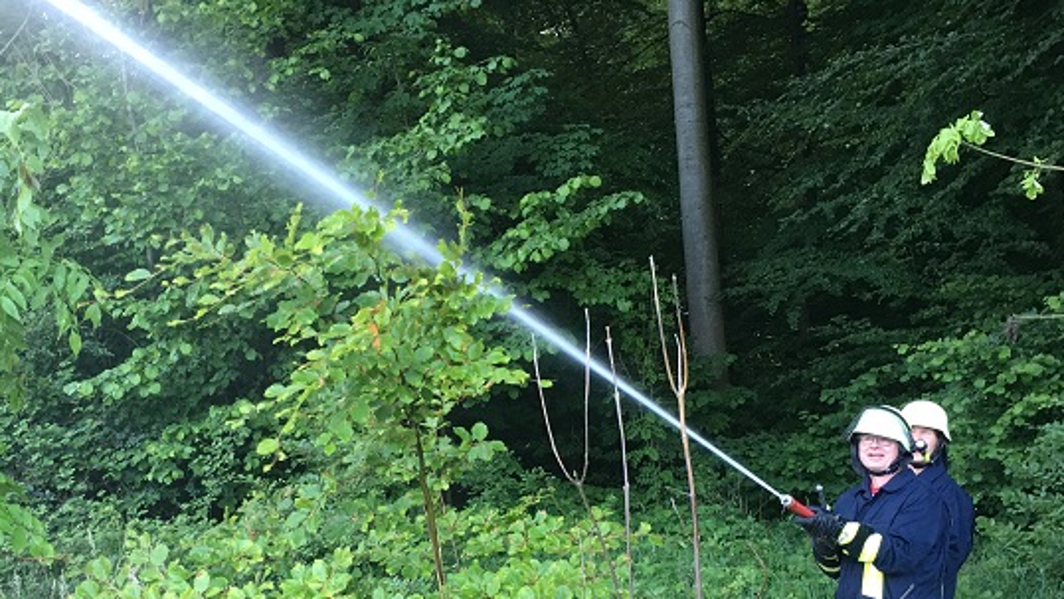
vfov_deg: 25.2
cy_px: 427
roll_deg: +2.8
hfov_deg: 43.6
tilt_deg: +0.6
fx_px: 1326
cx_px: 475
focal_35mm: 47
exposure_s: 1/17
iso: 40
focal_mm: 4.15
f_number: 2.2
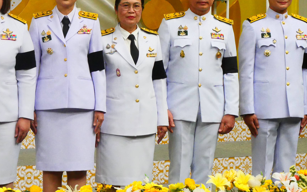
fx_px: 1247
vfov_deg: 8.8
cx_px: 112
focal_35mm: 149
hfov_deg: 14.0
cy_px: 65
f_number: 7.1
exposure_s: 1/320
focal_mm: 42
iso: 3200
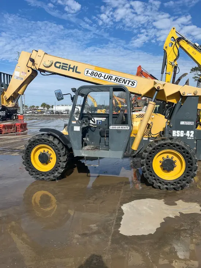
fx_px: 201
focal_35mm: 26
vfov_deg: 67.3
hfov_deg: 53.1
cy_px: 134
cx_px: 100
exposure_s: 1/4484
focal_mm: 5.1
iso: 50
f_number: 1.6
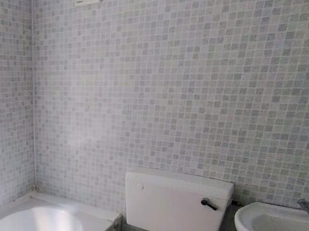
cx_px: 49
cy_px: 182
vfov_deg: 40.2
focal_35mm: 34
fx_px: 303
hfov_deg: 49.8
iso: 213
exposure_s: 1/20
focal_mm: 1.66
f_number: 2.2
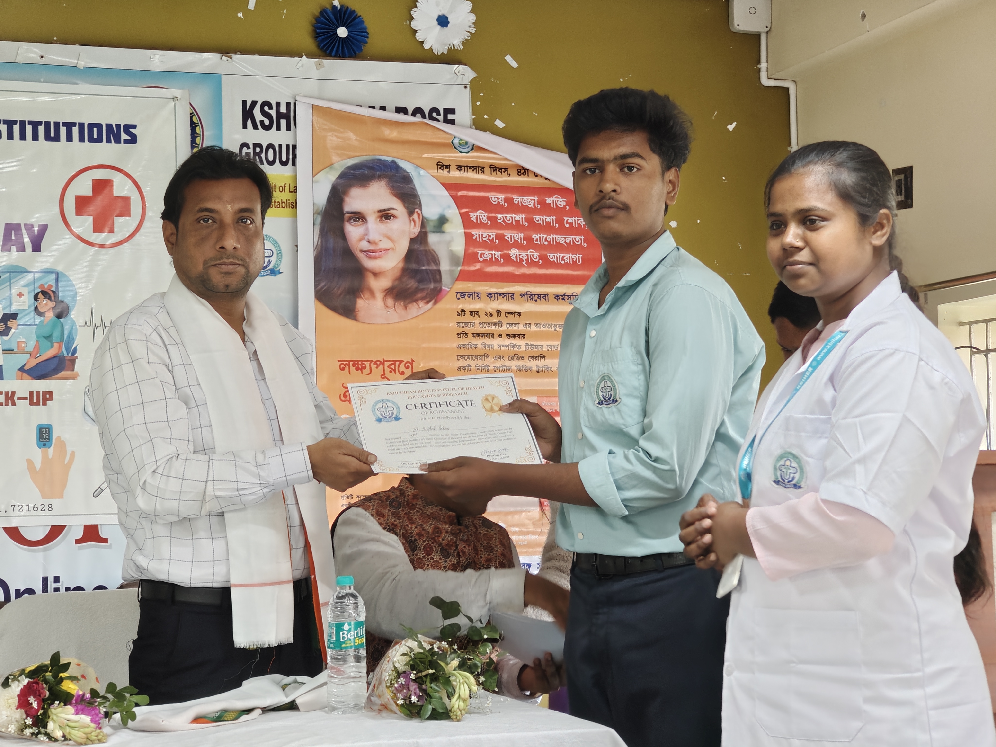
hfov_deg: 27.8
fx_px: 2014
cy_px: 374
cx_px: 498
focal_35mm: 70
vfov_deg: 21.0
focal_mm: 13.3
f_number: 2.55
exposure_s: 1/25
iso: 1675
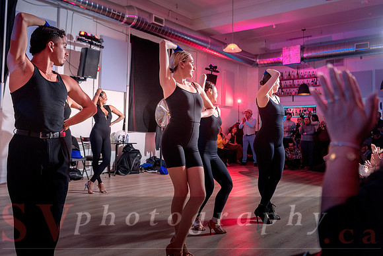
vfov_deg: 39.1
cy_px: 117
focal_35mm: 34
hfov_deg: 56.0
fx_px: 359
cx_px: 174
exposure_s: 1/100
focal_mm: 31
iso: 1000
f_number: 2.8
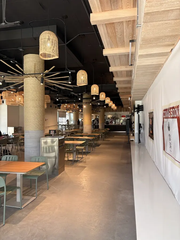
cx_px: 90
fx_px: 180
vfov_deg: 67.3
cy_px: 120
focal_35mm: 26
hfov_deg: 53.1
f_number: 1.6
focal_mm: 5.96
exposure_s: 1/122
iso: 125
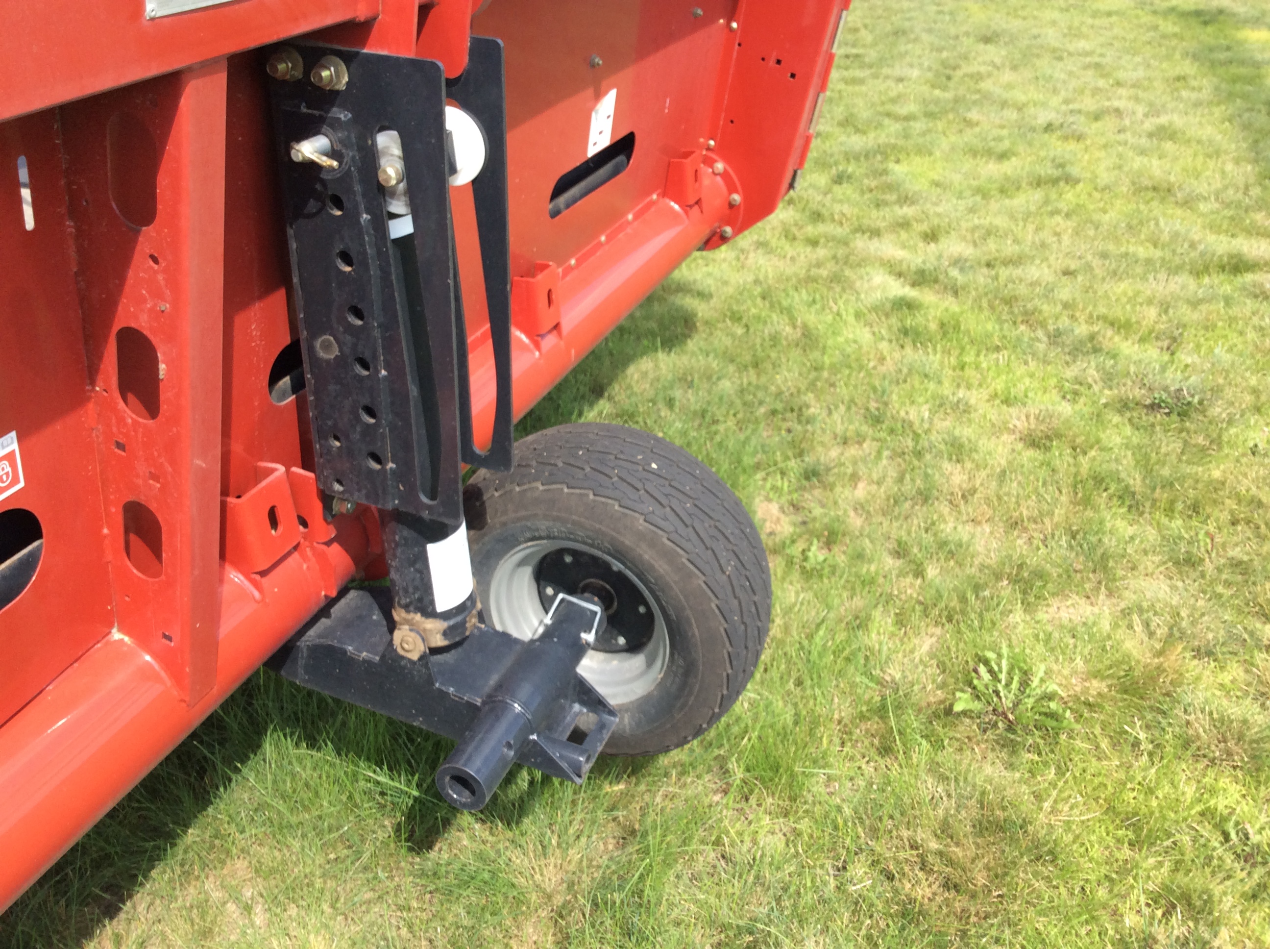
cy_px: 474
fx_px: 1172
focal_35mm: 32
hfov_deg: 56.9
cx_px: 635
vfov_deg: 44.1
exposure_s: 1/347
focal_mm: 3.3
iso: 32
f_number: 2.4
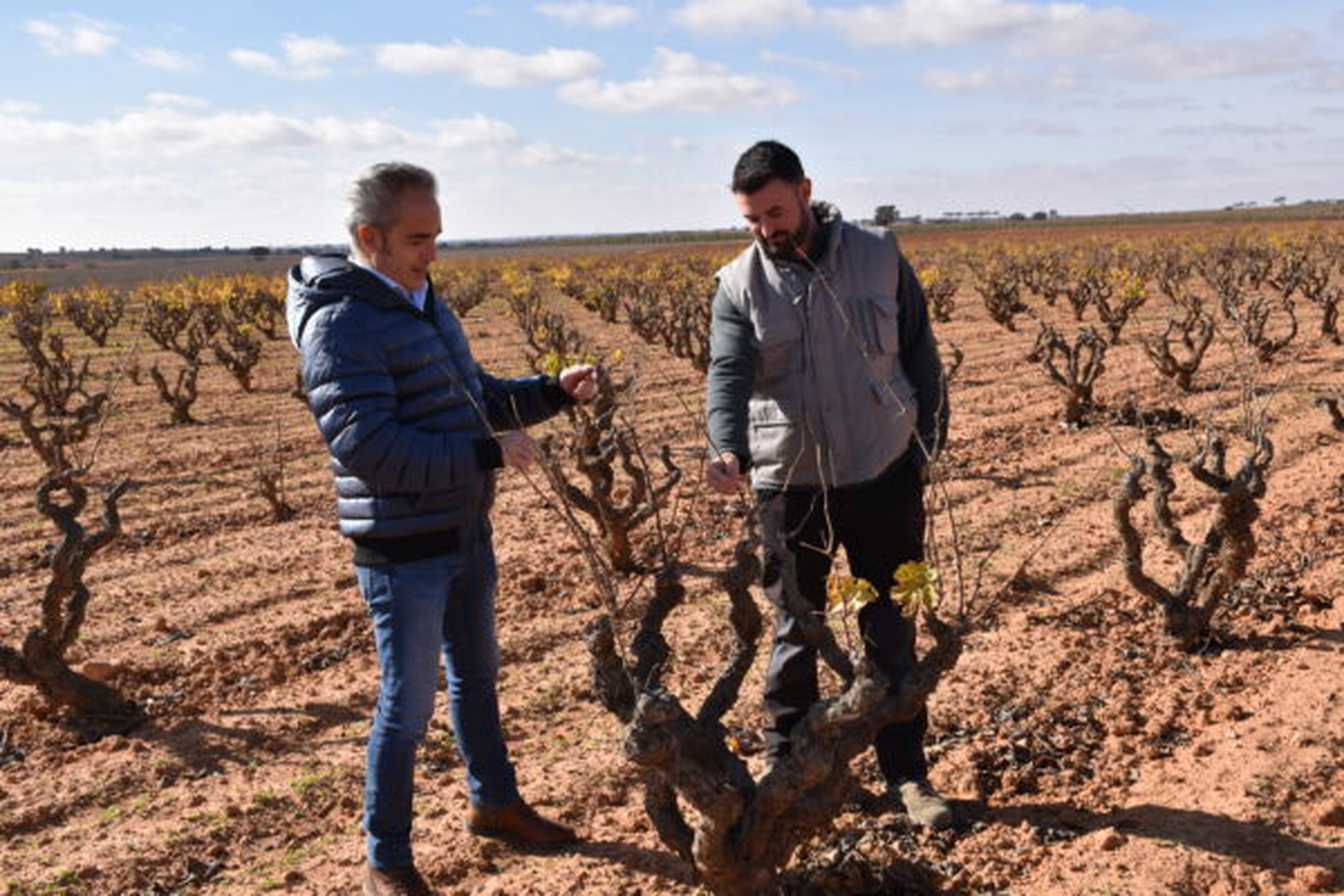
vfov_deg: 36.9
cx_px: 672
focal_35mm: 36
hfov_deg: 53.1
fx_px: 1344
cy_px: 448
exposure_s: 1/400
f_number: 10
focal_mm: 24
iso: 200
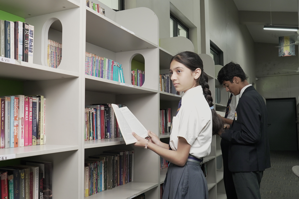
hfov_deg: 53.1
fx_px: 299
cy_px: 100
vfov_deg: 36.9
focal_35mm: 36
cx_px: 150
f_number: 5
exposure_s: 1/100
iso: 1600
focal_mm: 24
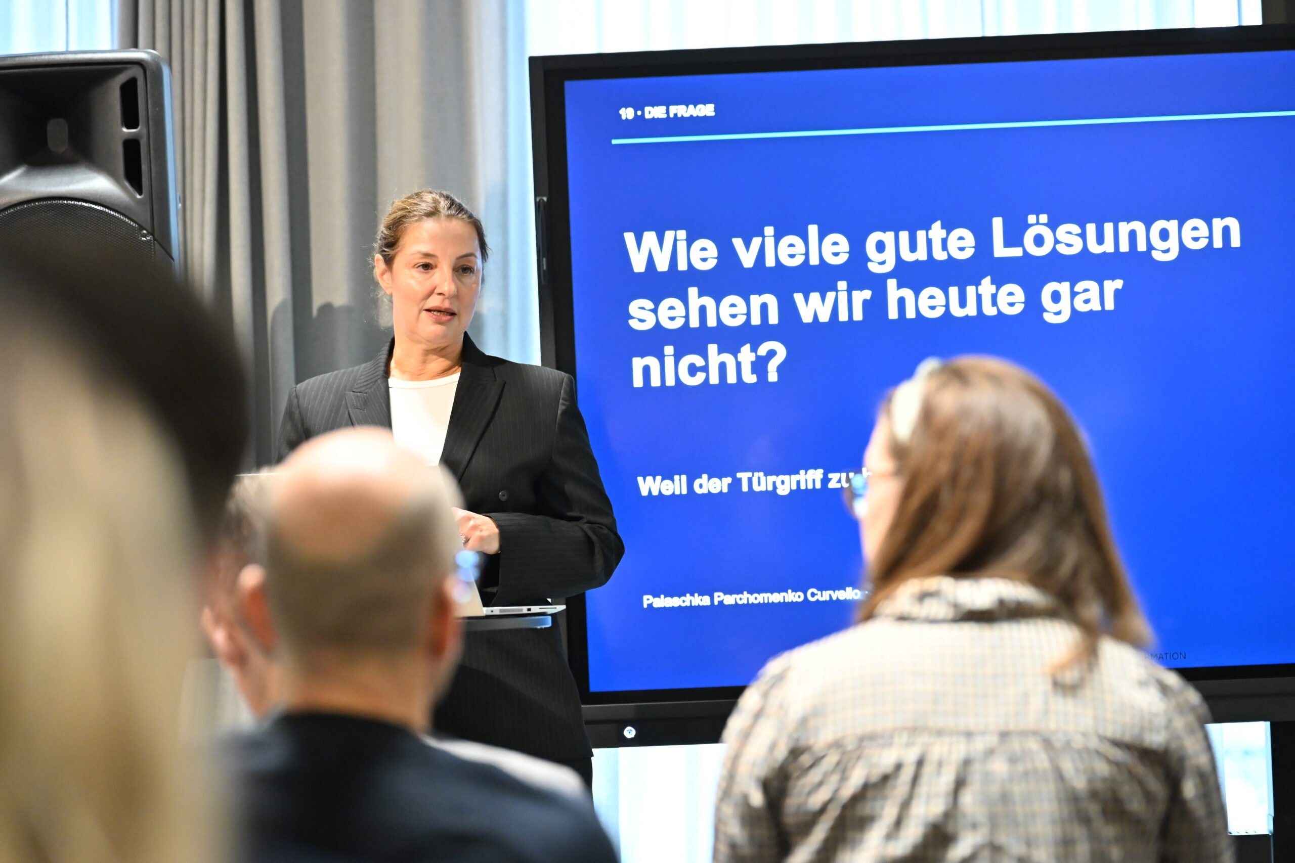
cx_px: 648
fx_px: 4784
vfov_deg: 10.3
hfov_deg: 15.4
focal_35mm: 133
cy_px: 432
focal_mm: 133
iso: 5000
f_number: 4
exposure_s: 1/160
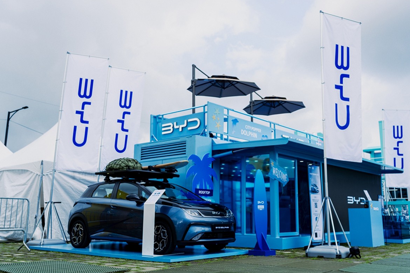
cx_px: 219
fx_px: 399
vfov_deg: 37.8
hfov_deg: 54.4
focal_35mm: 35
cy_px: 125
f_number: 4
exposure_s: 1/500
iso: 100
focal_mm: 32
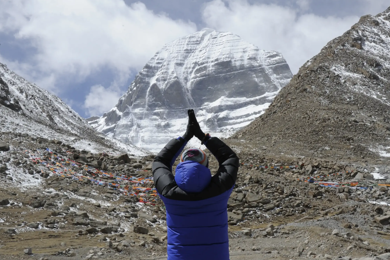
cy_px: 139
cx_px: 198
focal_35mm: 57
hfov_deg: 35.1
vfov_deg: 23.8
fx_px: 617
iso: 1250
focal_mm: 50
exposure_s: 1/1250
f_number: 18
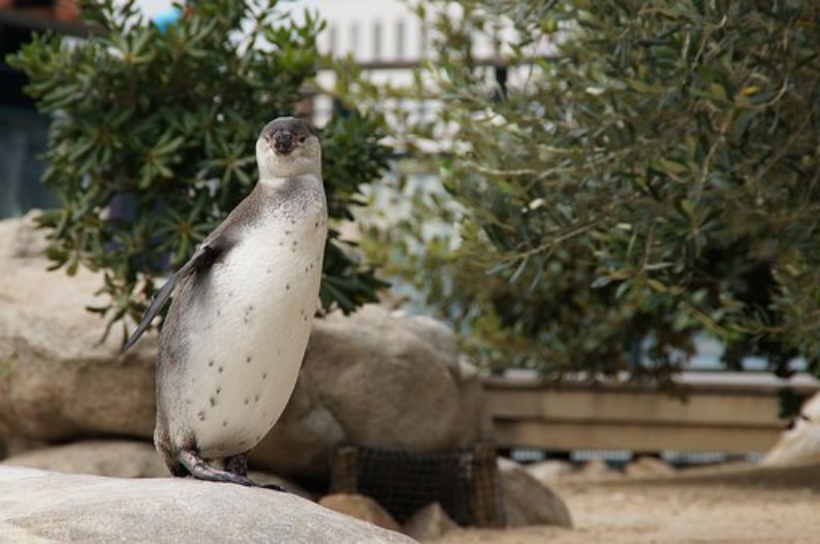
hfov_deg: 6.9
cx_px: 410
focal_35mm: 300
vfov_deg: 4.6
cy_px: 272
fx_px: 6825
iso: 200
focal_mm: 200
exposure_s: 1/200
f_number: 9
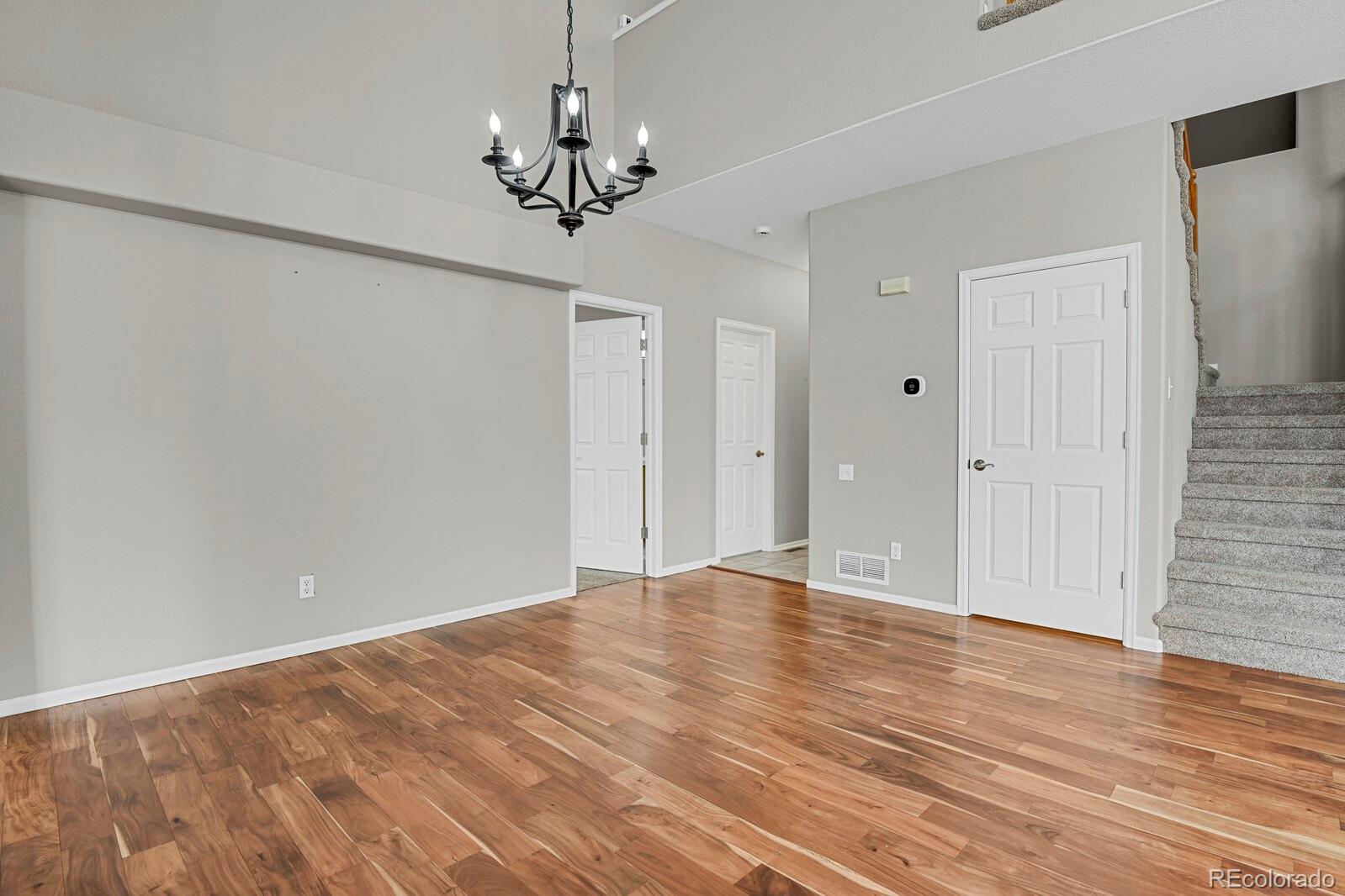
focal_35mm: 17
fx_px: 635
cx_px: 672
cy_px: 448
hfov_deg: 93.3
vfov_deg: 70.4
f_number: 8
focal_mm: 17
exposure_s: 1/20
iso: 7200
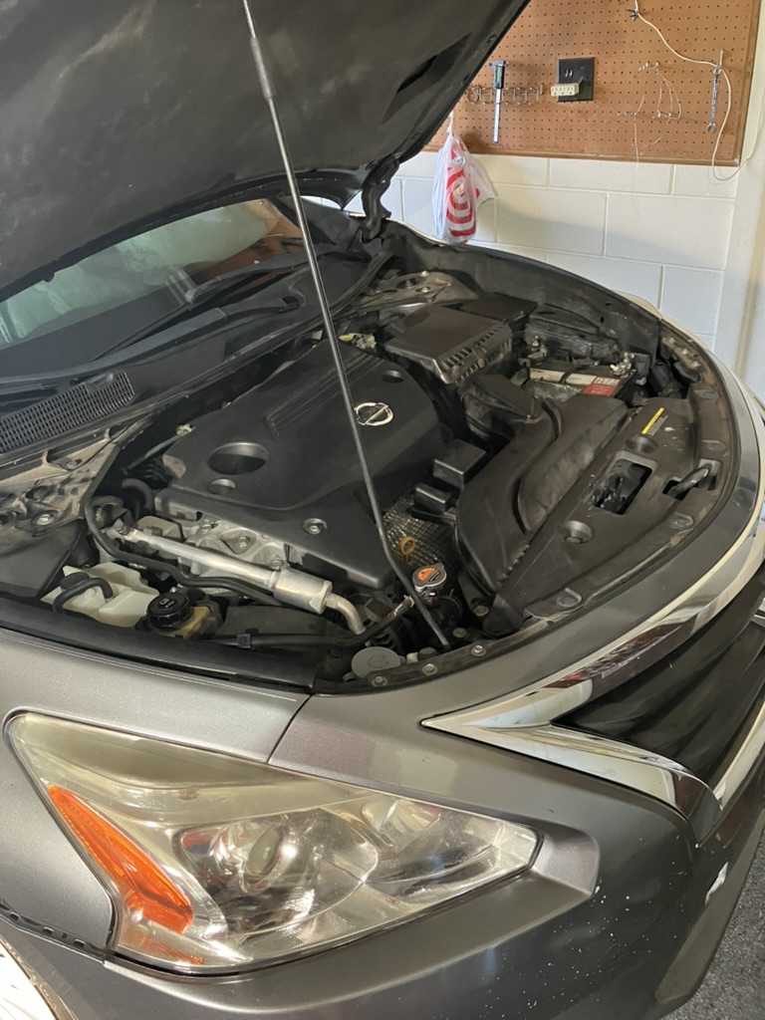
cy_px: 510
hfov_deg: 49.7
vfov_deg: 63.4
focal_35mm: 28
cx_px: 382
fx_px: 825
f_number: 1.8
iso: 400
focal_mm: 3.99
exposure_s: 1/40
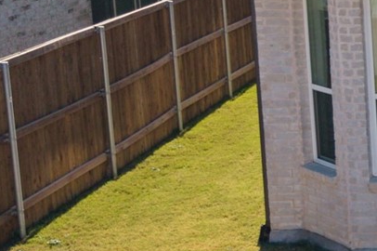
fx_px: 1318
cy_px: 53
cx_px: 748
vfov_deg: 10.8
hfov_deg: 13.8
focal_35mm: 126
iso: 200
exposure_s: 1/3000
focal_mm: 8.67
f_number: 1.8
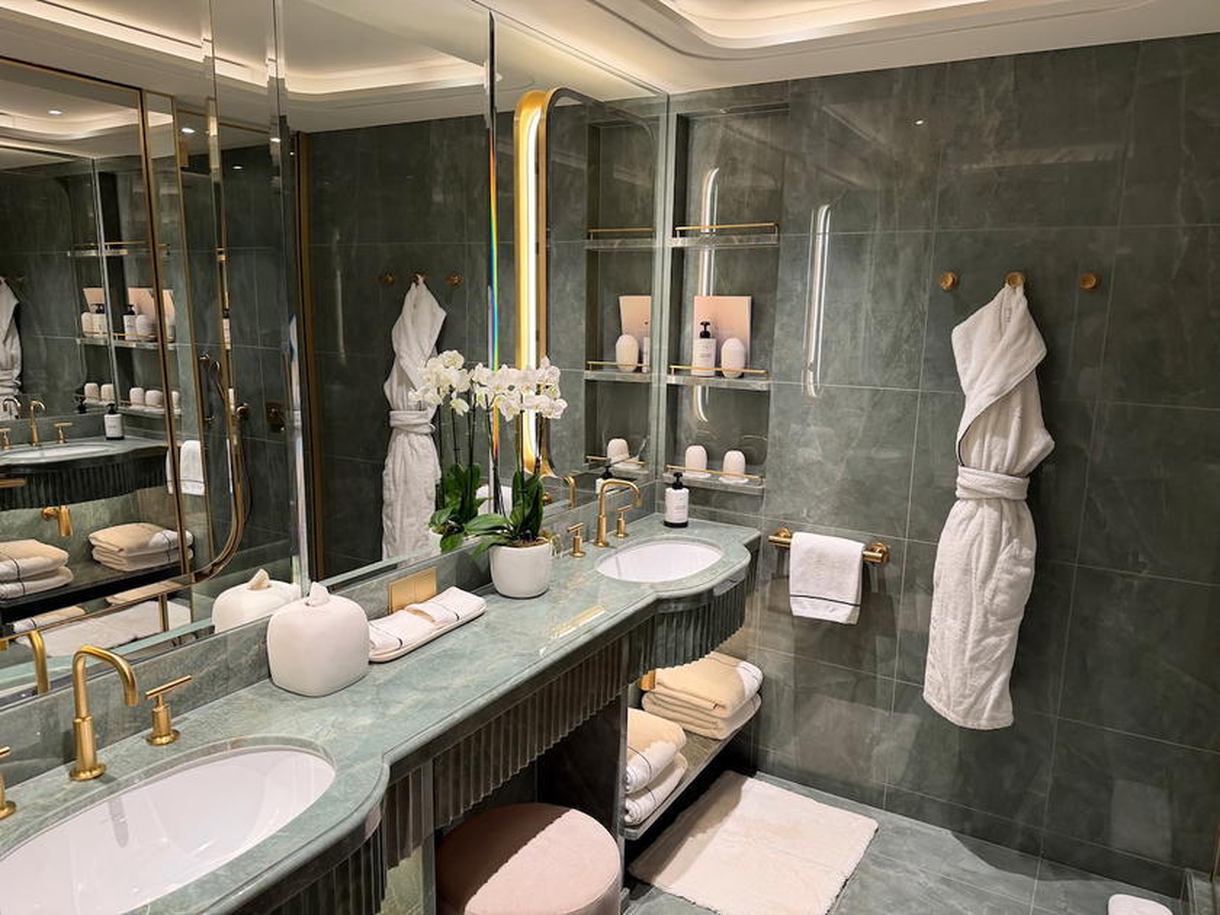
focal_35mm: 24
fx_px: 846
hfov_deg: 71.6
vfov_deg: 56.8
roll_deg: -0.3
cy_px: 458
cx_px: 610
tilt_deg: -10.7
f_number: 1.78
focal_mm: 6.76
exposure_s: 1/59
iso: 250
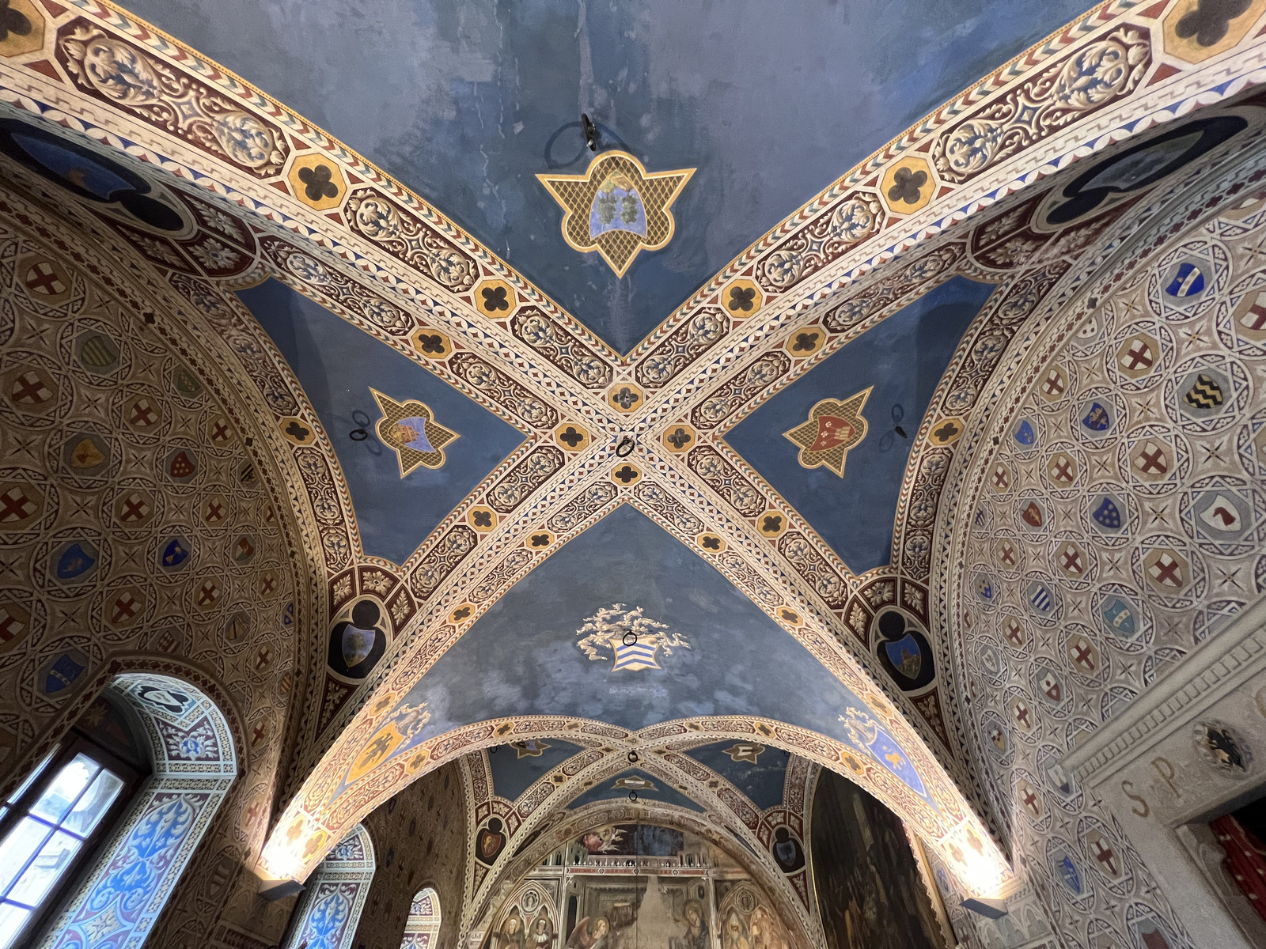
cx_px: 633
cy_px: 474
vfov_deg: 89.9
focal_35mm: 13
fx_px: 475
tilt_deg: +50.7
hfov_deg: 106.2
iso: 320
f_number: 1.8
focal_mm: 1.57
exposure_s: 1/50
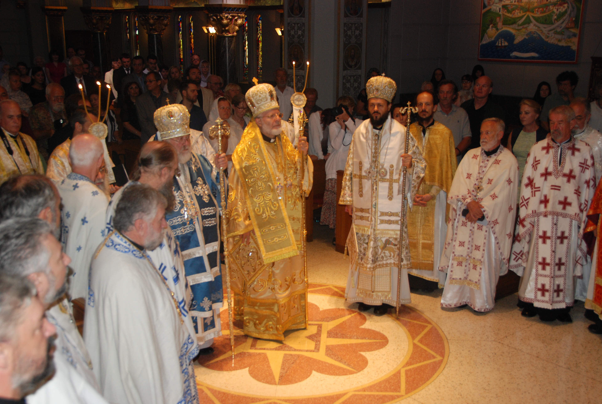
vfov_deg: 32.0
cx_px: 301
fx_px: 704
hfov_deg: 46.3
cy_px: 202
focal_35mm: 42
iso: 400
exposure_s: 1/60
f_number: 4
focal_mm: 28
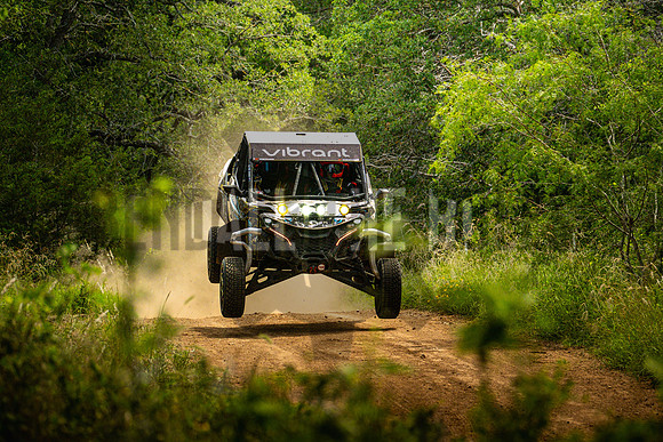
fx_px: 3942
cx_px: 332
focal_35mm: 214
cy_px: 221
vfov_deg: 6.4
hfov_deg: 9.6
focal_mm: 142.7
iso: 3200
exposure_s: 1/3200
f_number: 4.7
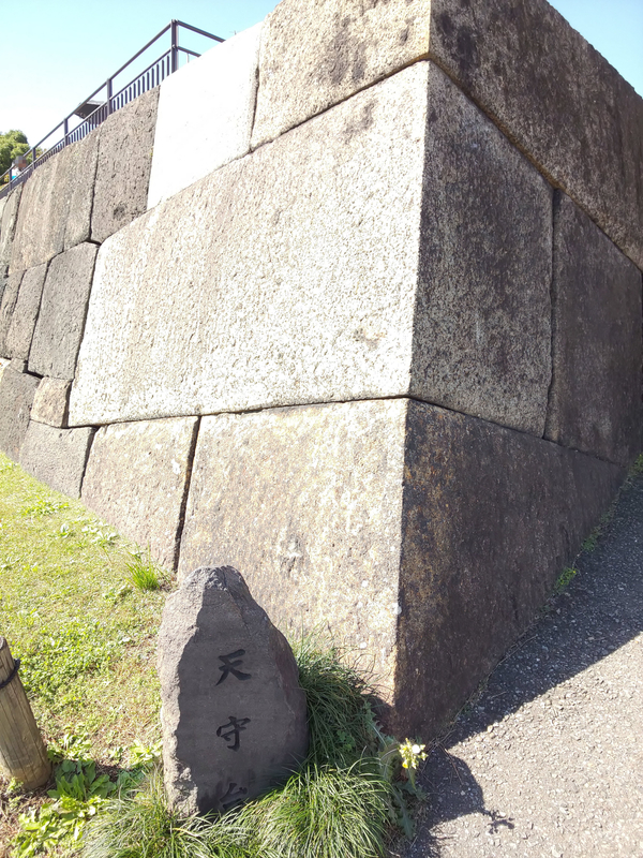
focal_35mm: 20
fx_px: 495
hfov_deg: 66.0
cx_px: 322
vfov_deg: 81.7
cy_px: 429
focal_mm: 3.45
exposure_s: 1/223
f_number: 1.94
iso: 28
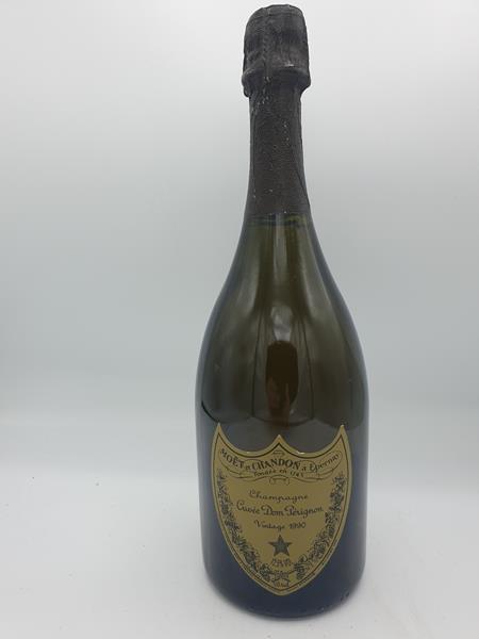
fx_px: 480
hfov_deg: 53.1
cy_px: 320
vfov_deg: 67.3
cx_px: 240
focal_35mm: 26
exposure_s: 1/541
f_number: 2.4
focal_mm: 4.3
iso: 50
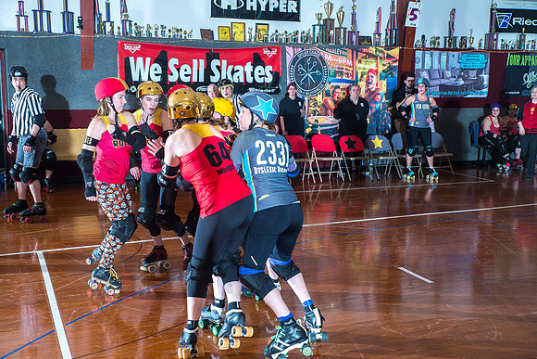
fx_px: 686
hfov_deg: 42.7
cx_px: 268
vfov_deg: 29.3
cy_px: 180
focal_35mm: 46
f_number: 5.6
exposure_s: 1/160
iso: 800
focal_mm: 46
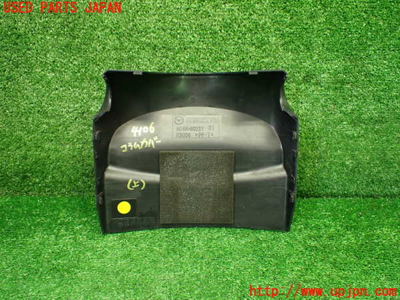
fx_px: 347
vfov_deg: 46.8
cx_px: 200
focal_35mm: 30
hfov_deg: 60.0
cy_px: 150
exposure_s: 1/100
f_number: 2.3
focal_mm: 5.4
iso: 800
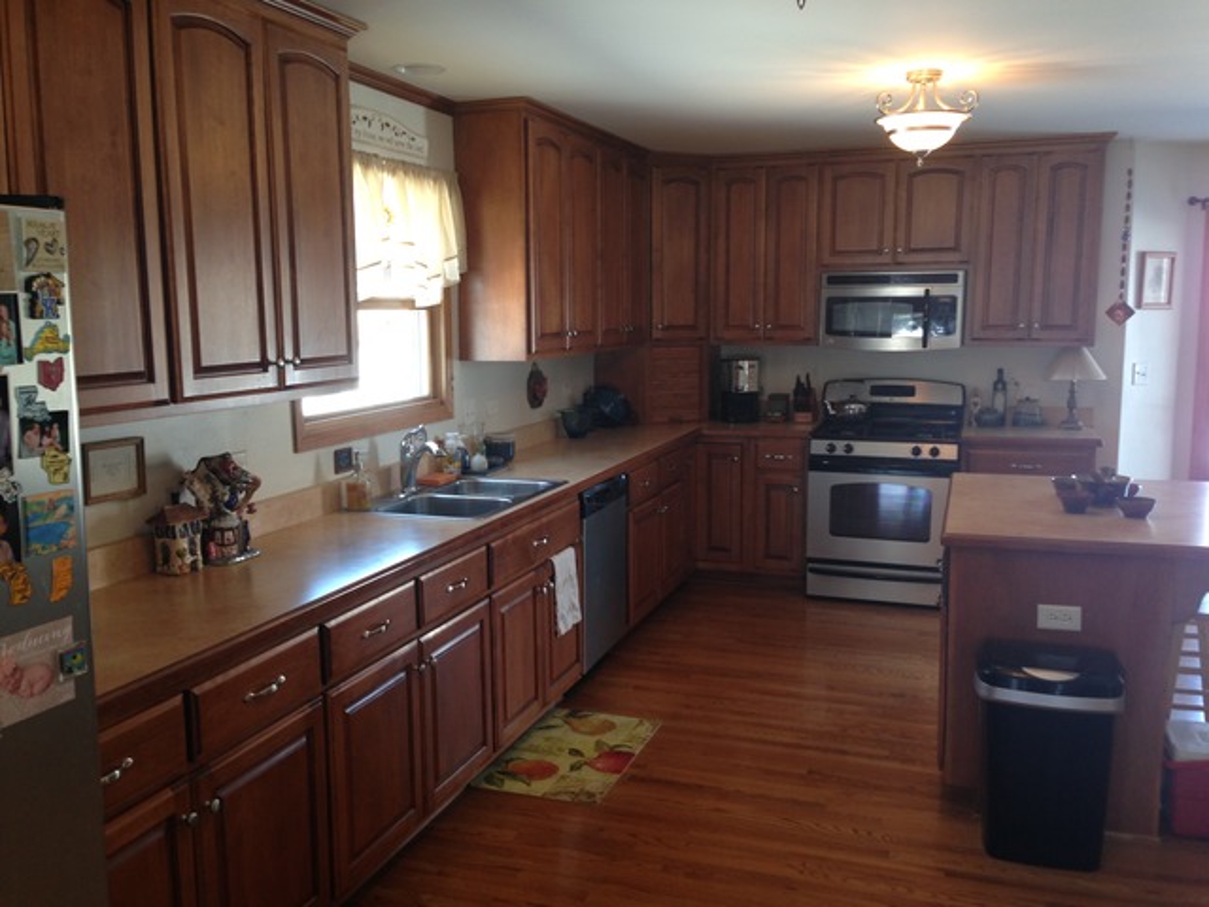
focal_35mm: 33
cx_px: 604
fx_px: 1153
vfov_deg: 42.9
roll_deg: +0.6
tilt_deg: -7.7
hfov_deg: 55.4
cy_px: 454
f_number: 2.4
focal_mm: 4.12
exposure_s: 1/24
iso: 50
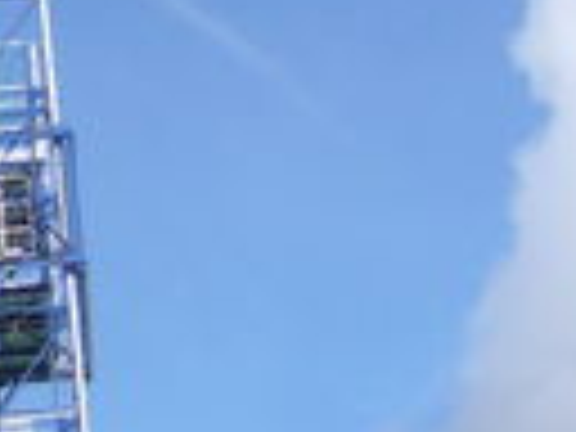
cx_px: -392
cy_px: 25
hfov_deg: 9.7
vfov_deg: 7.6
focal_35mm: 195
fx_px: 3245
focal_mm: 8.3
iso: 100
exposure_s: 1/400
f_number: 6.7
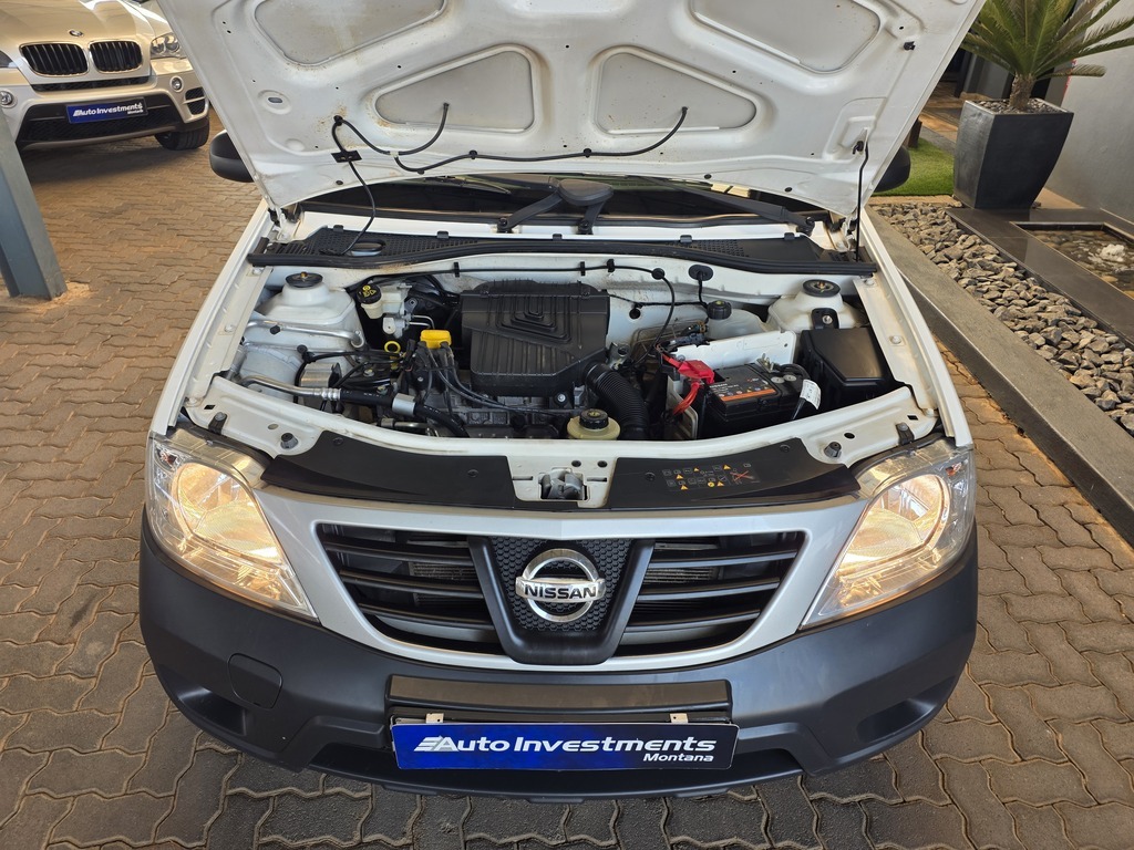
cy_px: 425
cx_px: 567
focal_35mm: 23
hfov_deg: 73.9
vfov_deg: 58.9
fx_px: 753
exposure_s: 1/180
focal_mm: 6.25
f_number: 1.7
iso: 64
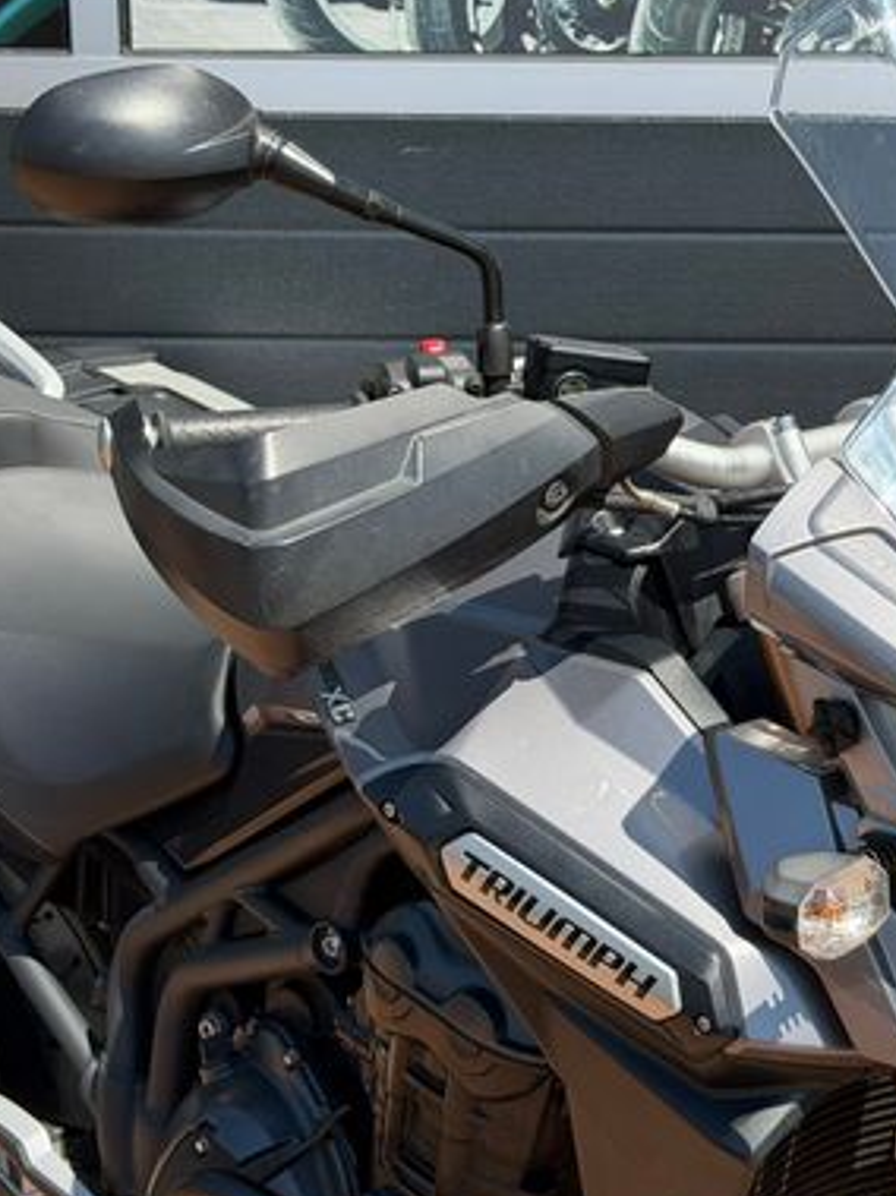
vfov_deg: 24.1
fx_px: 2797
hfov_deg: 17.9
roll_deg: -0.3
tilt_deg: -10.9
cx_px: 789
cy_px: 533
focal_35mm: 81
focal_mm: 6.76
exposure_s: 1/2667
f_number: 1.78
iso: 64
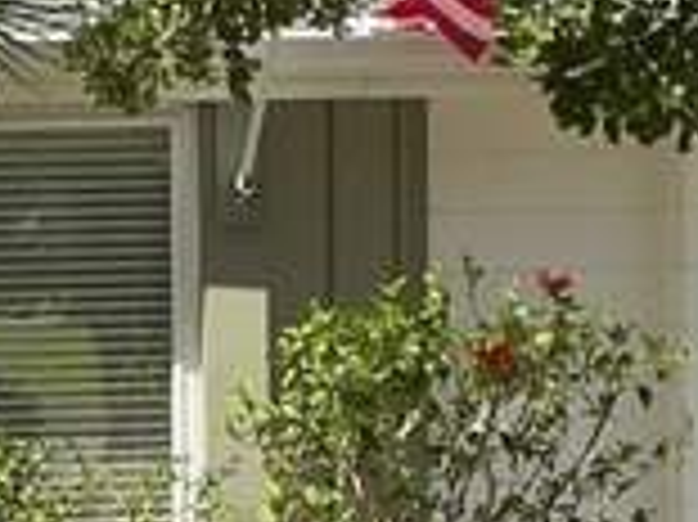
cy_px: 382
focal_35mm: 150
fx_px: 3022
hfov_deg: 12.8
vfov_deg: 9.9
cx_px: -207
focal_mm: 3
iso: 16
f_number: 1.8
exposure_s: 1/929
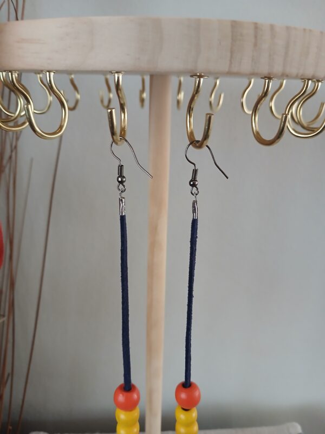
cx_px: 162
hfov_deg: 51.4
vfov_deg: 65.3
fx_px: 338
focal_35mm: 27
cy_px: 217
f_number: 1.8
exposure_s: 1/25
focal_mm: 3.98
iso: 320
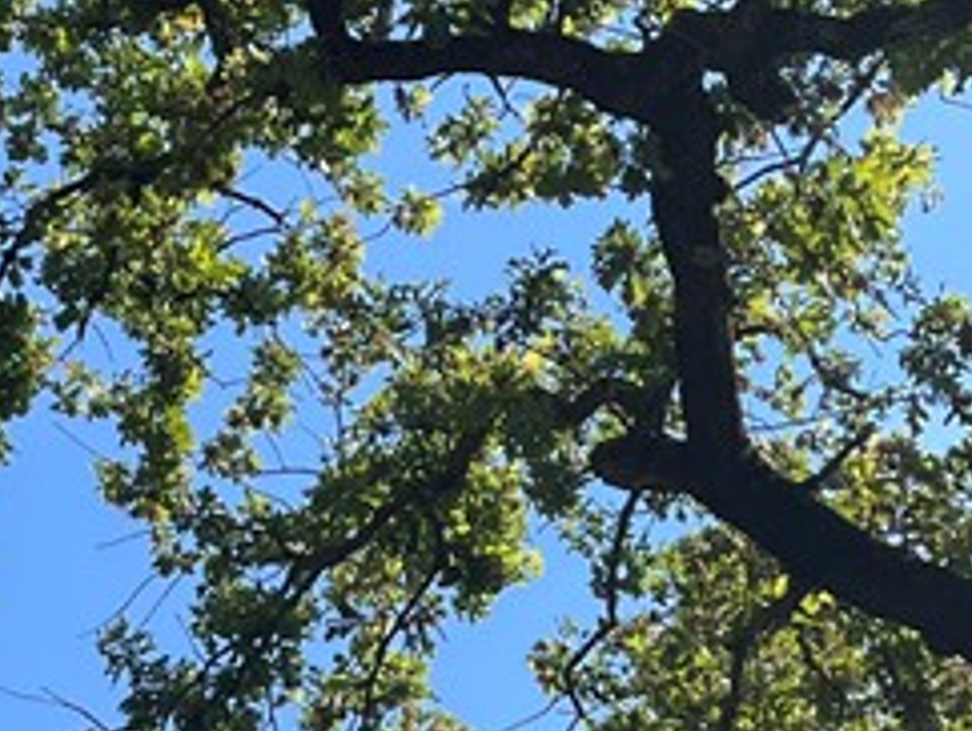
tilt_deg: +21.2
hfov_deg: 17.4
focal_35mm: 110
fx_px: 3092
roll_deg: +2.6
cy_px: 1350
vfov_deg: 12.3
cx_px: -52
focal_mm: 5.1
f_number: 1.6
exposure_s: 1/3623
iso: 50
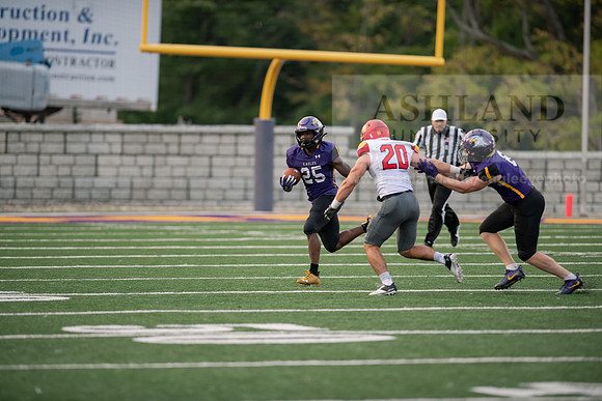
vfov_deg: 4.6
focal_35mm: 300
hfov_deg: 6.9
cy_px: 200
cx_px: 301
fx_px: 5018
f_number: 2.8
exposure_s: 1/1000
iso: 1600
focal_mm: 300
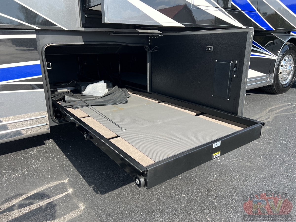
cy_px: 111
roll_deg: -0.2
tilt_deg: -17.7
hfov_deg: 67.3
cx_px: 148
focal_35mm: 26
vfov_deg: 53.1
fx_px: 222
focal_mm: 5.7
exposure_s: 1/1645
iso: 50
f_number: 1.5
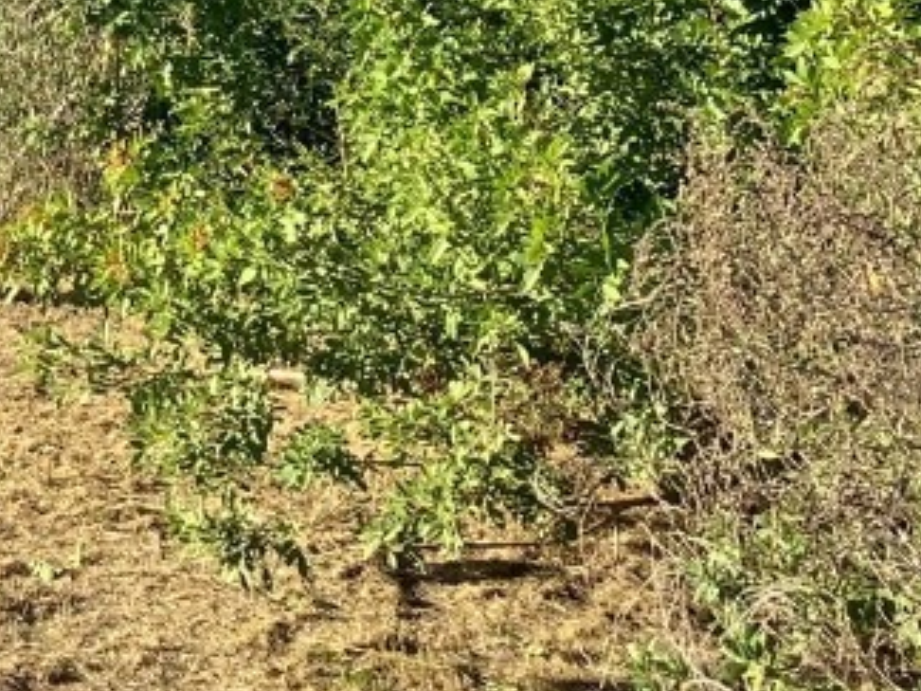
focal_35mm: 98
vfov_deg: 14.3
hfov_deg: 19.1
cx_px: -131
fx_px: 2607
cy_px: -296
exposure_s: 1/445
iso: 25
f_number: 2.4
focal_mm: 3.3
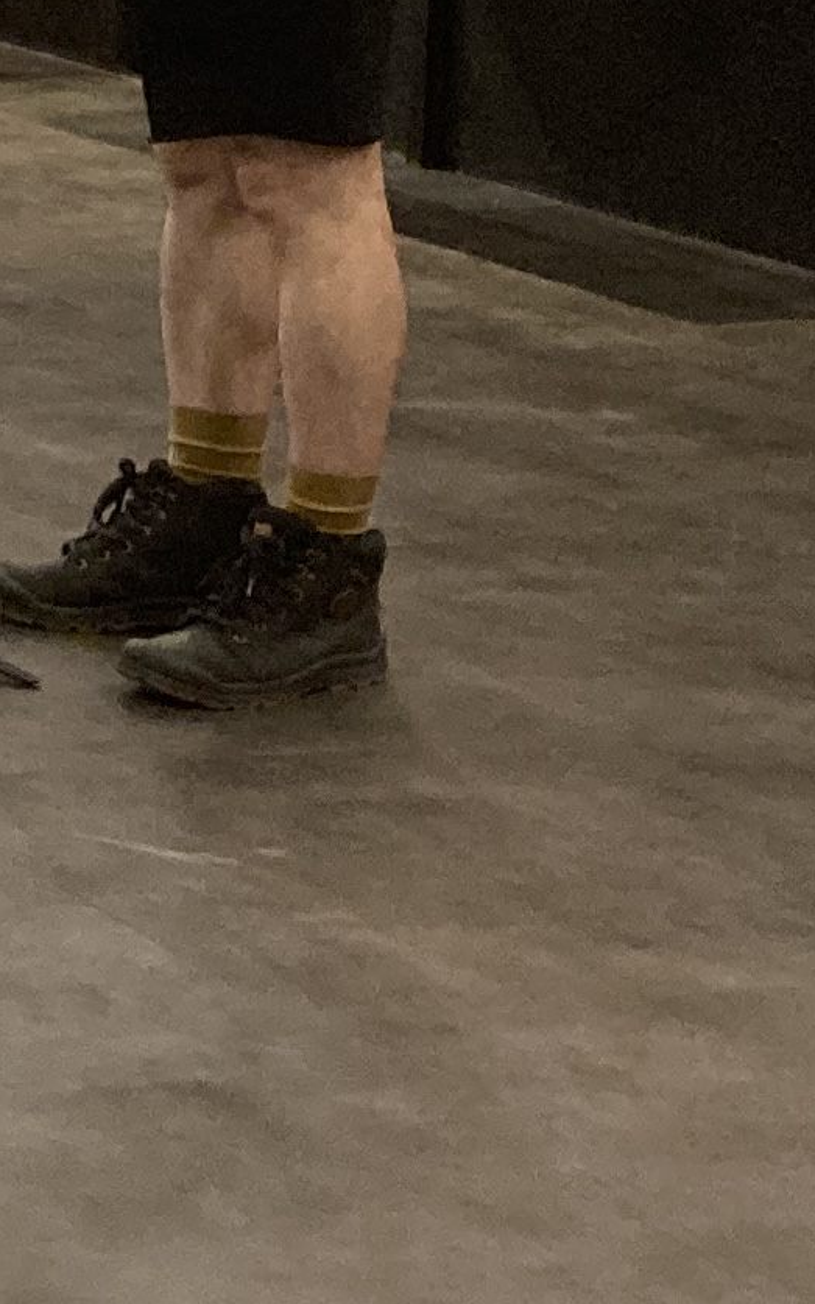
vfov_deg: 14.2
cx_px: -1971
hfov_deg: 7.5
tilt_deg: -5.3
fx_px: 5083
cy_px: -204
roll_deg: +0.2
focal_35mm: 143
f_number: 1.8
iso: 250
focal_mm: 3.99
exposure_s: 1/40
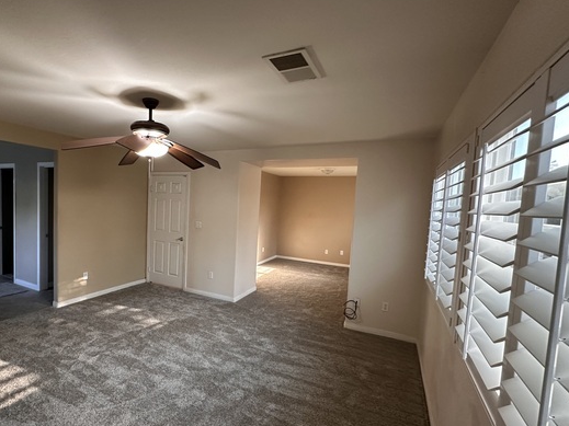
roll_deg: -2.2
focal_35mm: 18
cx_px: 236
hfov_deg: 87.0
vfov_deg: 71.5
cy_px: 222
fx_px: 296
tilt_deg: -3.4
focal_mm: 2.22
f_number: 2.2
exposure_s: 1/60
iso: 320
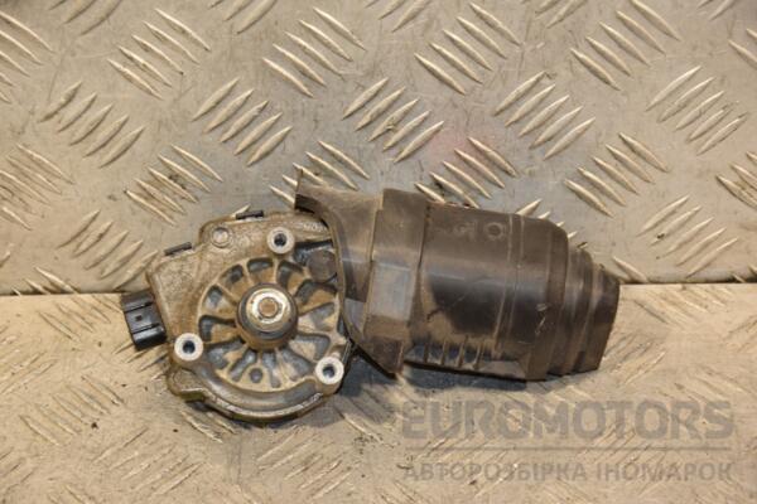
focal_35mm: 105
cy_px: 252
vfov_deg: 13.0
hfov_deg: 19.5
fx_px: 2208
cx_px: 378
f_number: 5.3
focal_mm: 70
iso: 800
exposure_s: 1/100
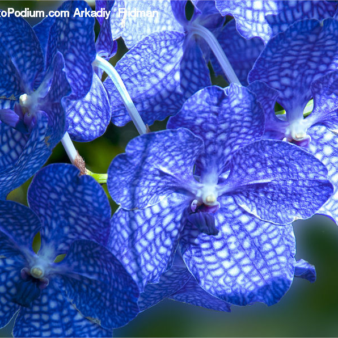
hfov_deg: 6.7
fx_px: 2868
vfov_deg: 6.7
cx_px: 181
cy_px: 169
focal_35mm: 260
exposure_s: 1/200
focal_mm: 135
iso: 200
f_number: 9
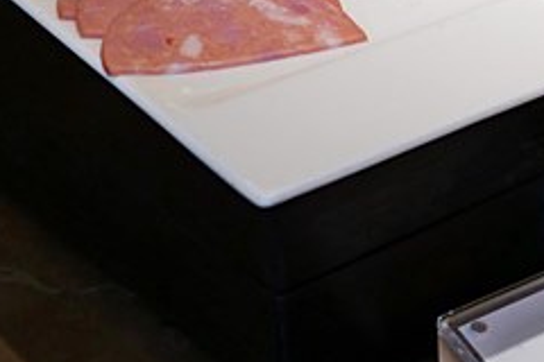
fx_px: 3279
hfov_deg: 9.1
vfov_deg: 6.3
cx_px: 909
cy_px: -67
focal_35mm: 217
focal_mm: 25
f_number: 1.8
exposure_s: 1/60
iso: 320
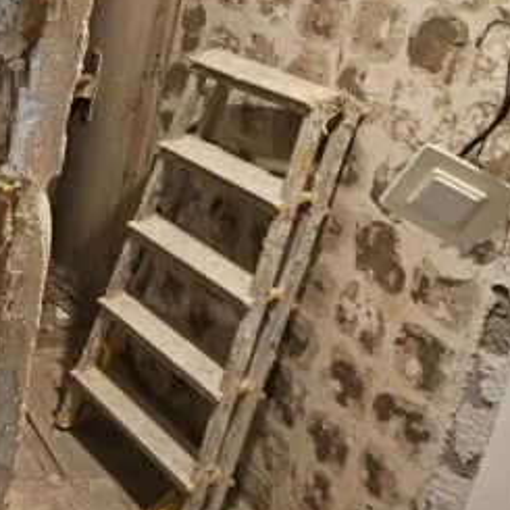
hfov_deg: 26.4
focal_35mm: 48
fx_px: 800
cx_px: -244
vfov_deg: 33.2
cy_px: 37
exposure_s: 1/33
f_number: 2.2
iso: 320
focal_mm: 2.2
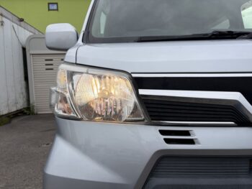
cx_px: 126
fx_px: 189
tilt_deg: -1.3
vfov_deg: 53.1
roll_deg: +2.5
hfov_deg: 67.3
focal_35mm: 26
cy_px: 94
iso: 50
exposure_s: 1/1001
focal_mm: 5.96
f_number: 1.6
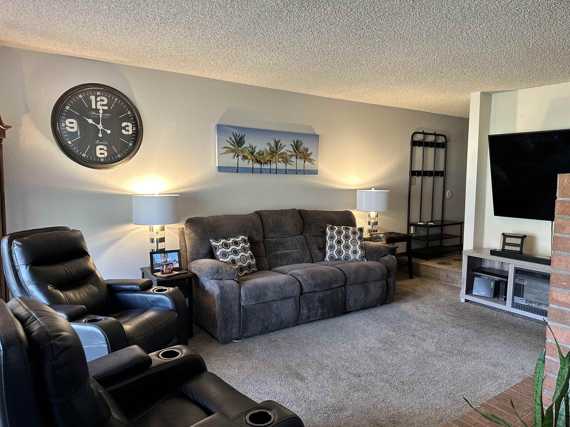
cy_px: 214
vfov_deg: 56.8
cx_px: 285
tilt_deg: -5.7
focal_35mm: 24
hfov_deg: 71.6
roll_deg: -1.3
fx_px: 395
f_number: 1.78
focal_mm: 6.86
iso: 160
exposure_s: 1/60
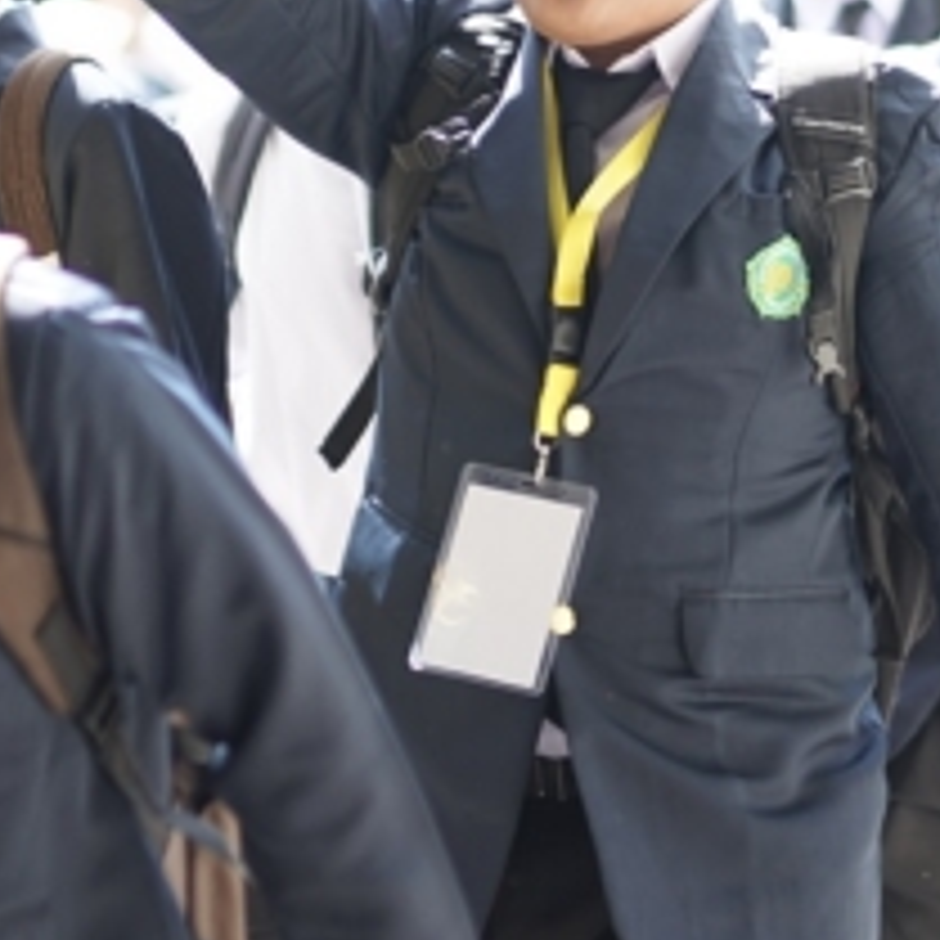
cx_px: 612
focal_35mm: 172
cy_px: 220
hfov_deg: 10.2
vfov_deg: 10.1
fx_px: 5284
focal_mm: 55
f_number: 1.8
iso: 125
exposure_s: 1/500
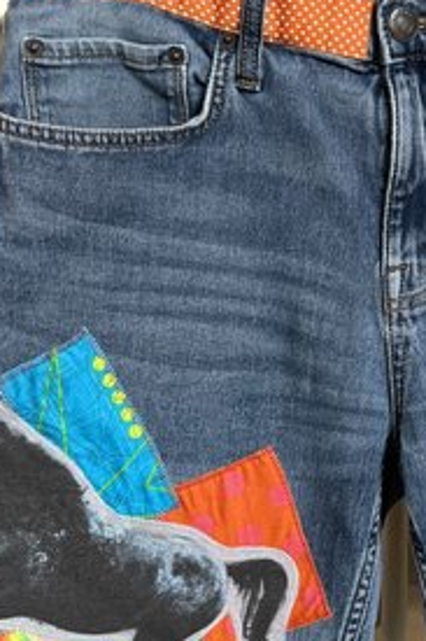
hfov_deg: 22.3
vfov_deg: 33.8
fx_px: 1048
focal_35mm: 59
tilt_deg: -8.5
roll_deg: +0.5
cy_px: 385
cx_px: 396
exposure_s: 1/60
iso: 100
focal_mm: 5.7
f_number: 1.5
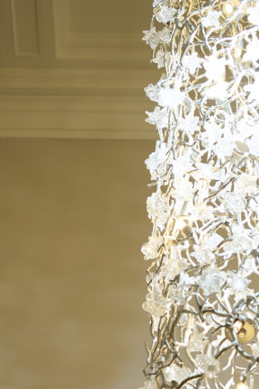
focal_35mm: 146
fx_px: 1575
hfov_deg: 9.4
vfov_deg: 13.3
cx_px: 200
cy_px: 588
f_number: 3
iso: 200
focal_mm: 42
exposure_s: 1/200
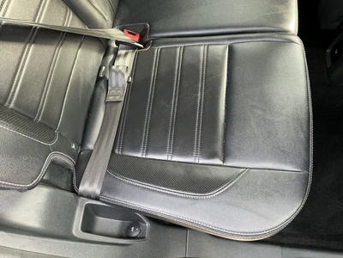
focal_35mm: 28
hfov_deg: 63.4
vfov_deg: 49.7
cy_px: 129
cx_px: 172
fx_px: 277
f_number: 1.8
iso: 125
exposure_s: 1/60
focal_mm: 3
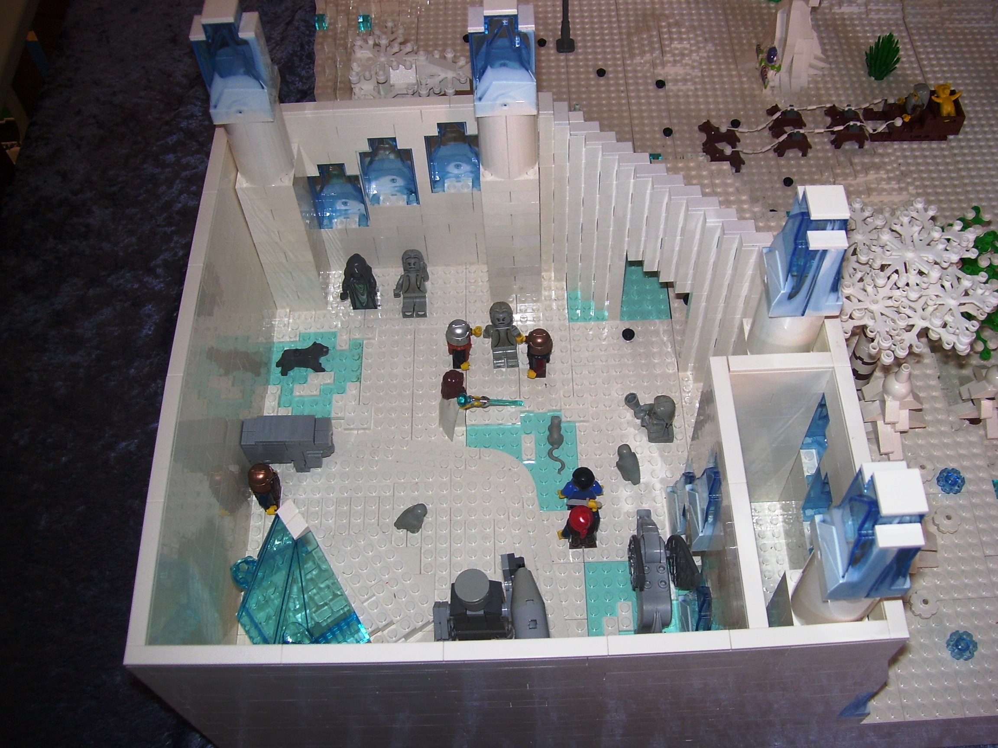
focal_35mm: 36
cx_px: 499
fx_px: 1038
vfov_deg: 39.7
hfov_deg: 51.4
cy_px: 374
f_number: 2.7
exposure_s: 1/60
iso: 80
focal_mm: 6
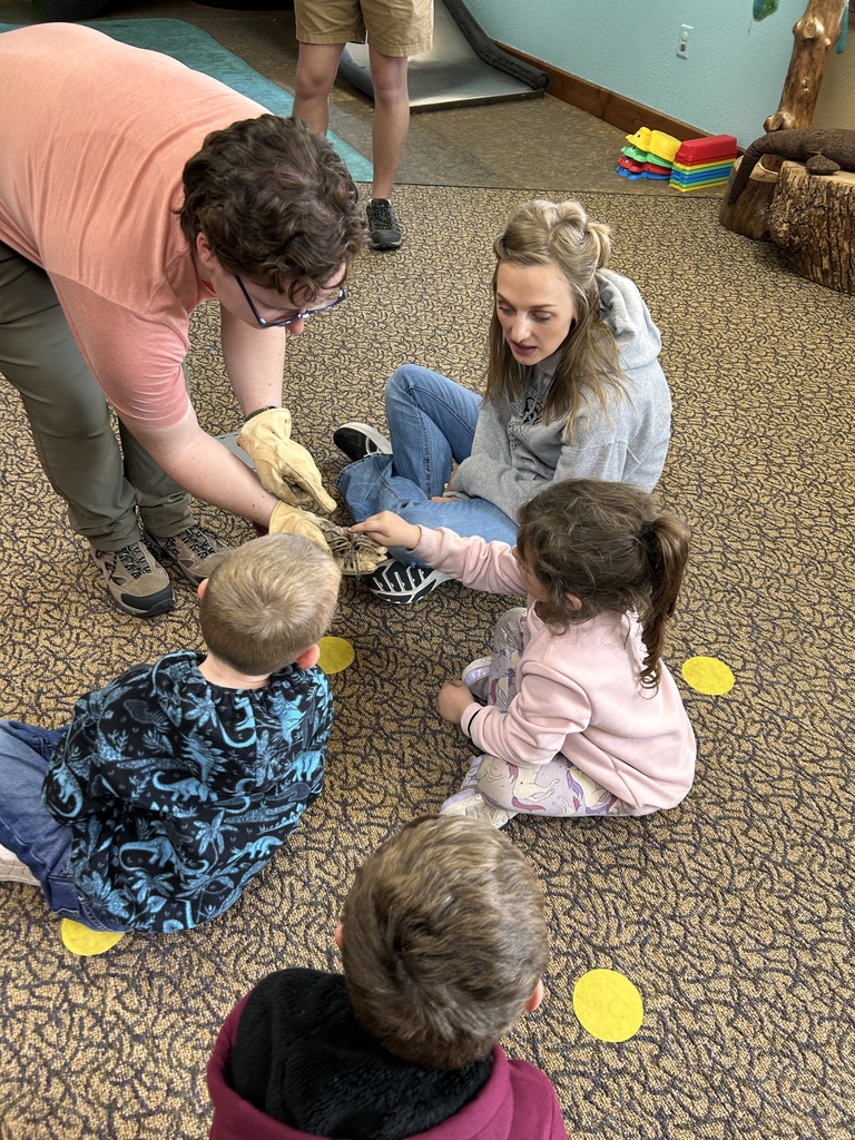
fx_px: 856
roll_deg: -0.8
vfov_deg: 67.3
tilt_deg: -43.6
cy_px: 570
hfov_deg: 53.1
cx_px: 428
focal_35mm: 26
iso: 100
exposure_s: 1/60
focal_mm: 5.7
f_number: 1.5
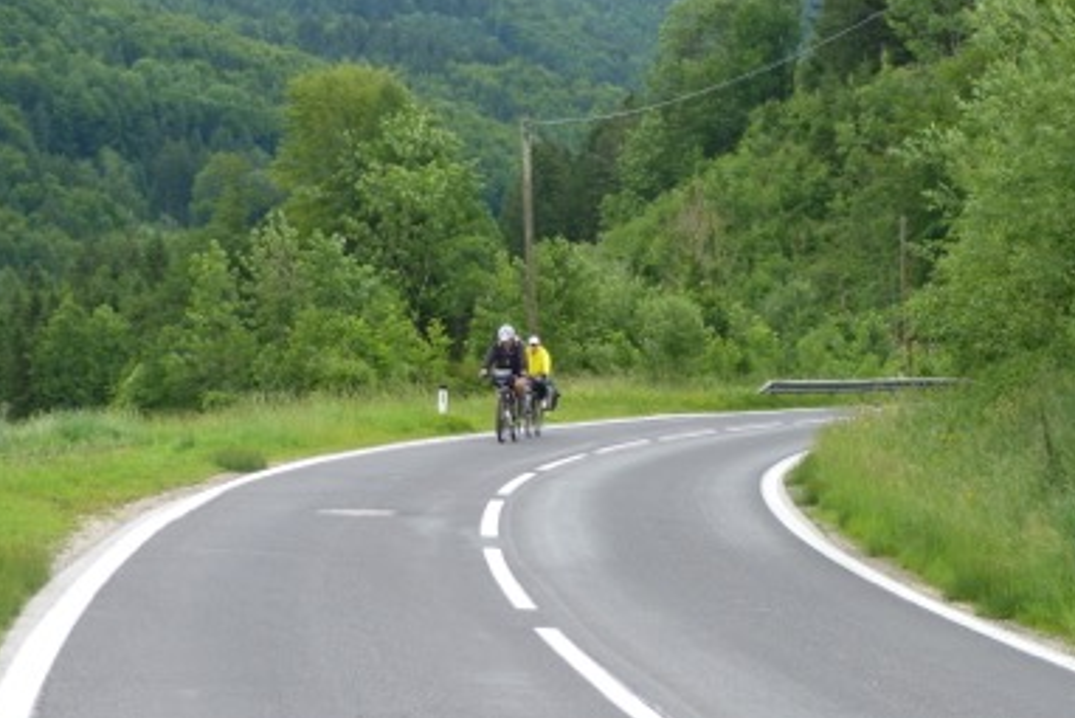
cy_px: 363
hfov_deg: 17.2
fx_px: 3555
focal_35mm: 119
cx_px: 715
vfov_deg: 11.5
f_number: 3.4
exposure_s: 1/80
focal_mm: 15.1
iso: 80
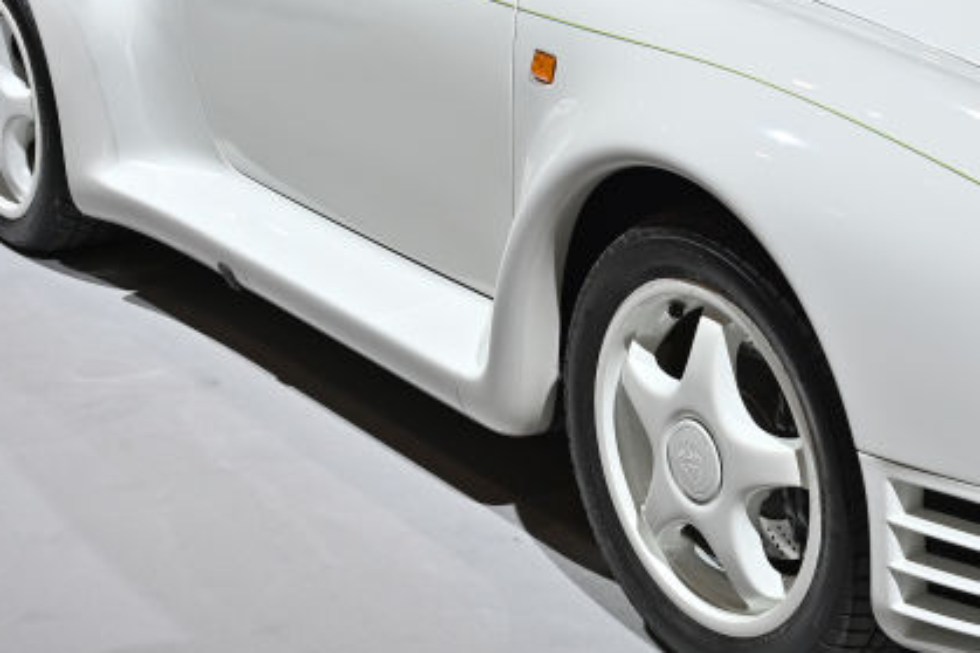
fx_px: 2258
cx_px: 830
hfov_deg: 24.0
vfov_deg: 16.3
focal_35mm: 83
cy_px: 149
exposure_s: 1/200
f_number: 5
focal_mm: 34
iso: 400
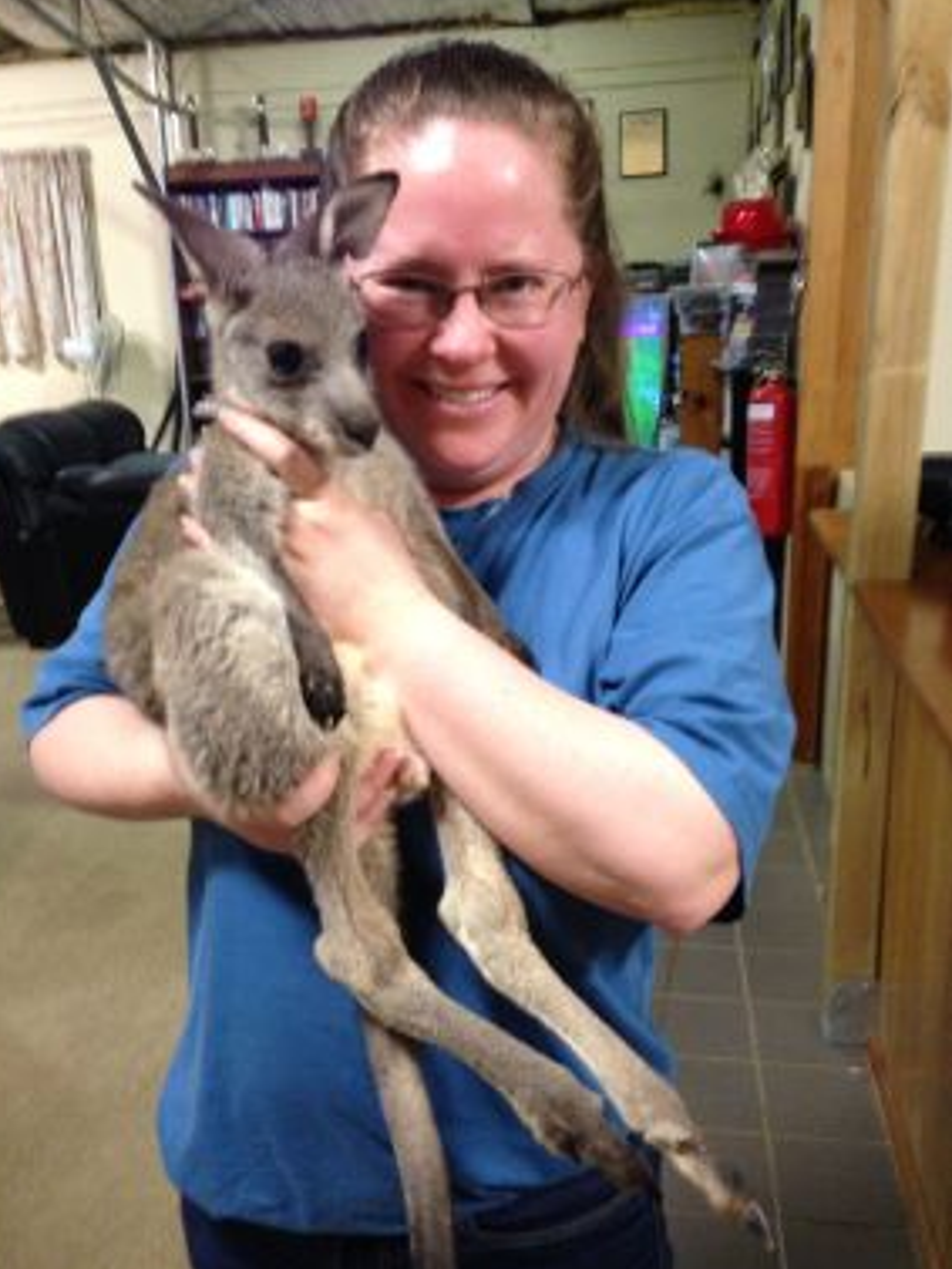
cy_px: 633
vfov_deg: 52.6
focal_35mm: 35
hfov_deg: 40.7
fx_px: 1283
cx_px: 457
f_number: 2.4
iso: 400
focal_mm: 4.13
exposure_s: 1/20
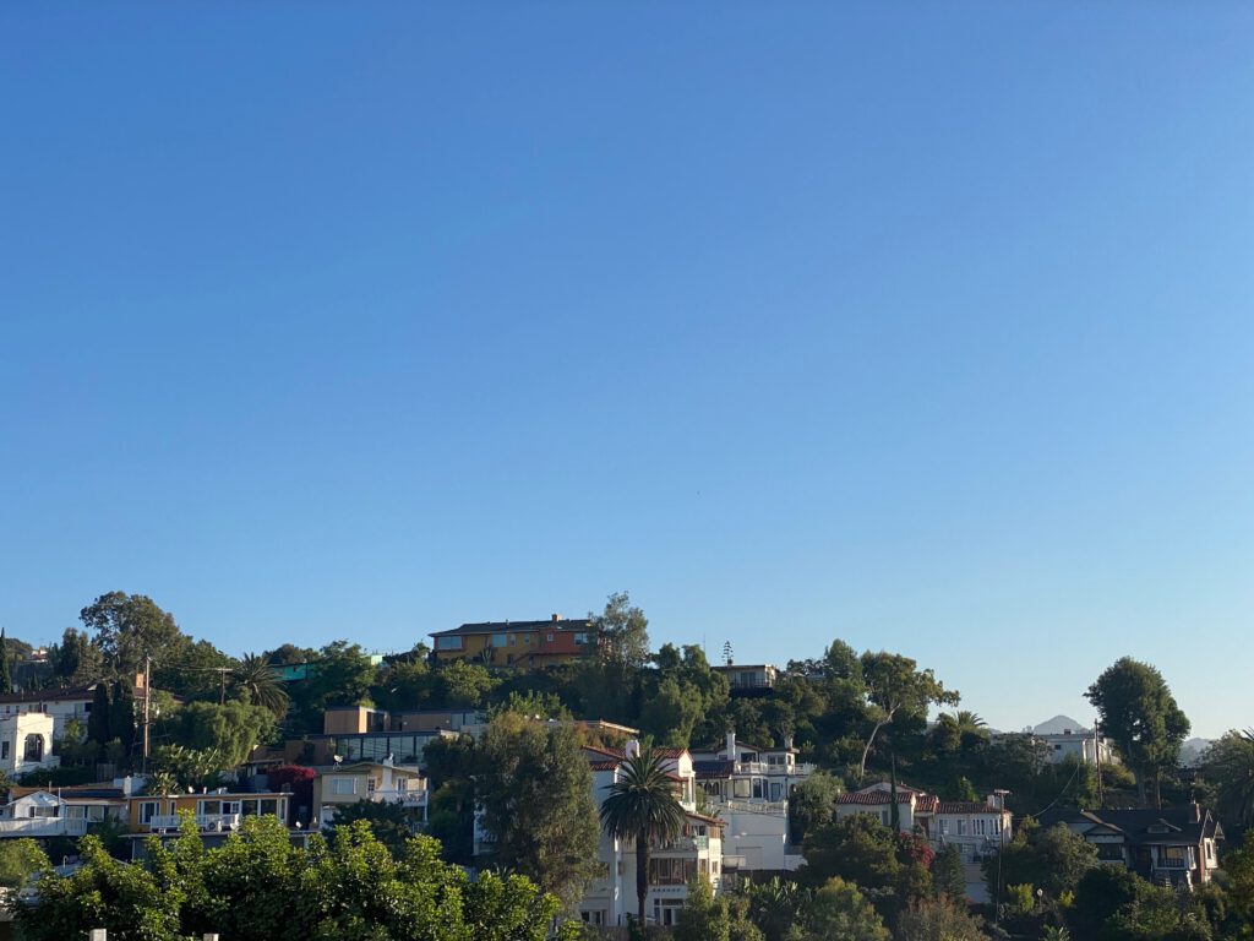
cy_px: 470
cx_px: 627
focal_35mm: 52
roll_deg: +0.1
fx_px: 1884
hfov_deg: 36.8
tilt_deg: +11.3
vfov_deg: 28.0
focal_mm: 6
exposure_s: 1/1453
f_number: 2
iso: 20
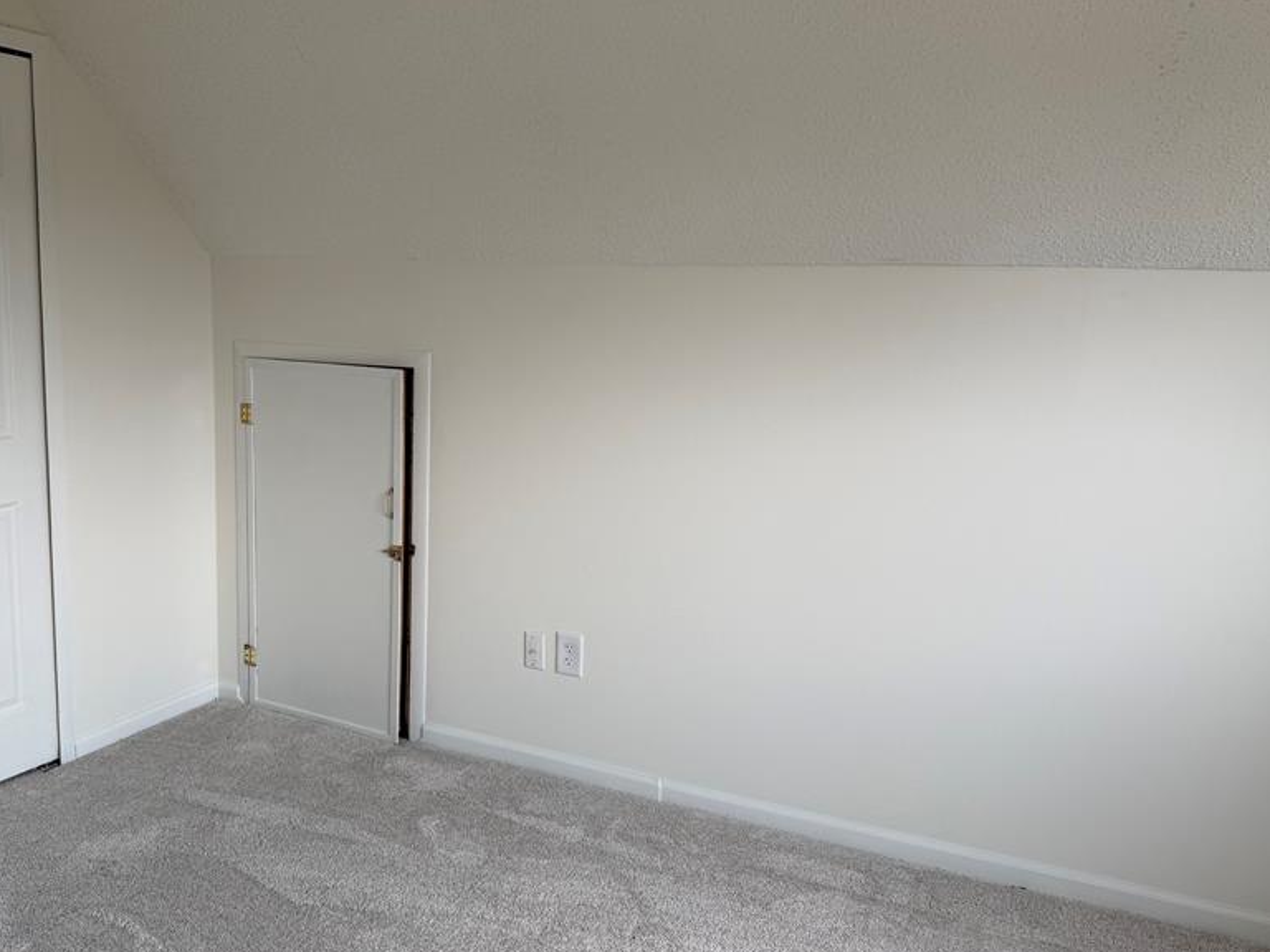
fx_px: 1174
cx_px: 513
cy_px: 499
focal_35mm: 32
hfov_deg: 56.4
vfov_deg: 44.1
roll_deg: -1.9
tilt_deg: -8.3
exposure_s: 1/224
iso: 64
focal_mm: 6.76
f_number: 1.78
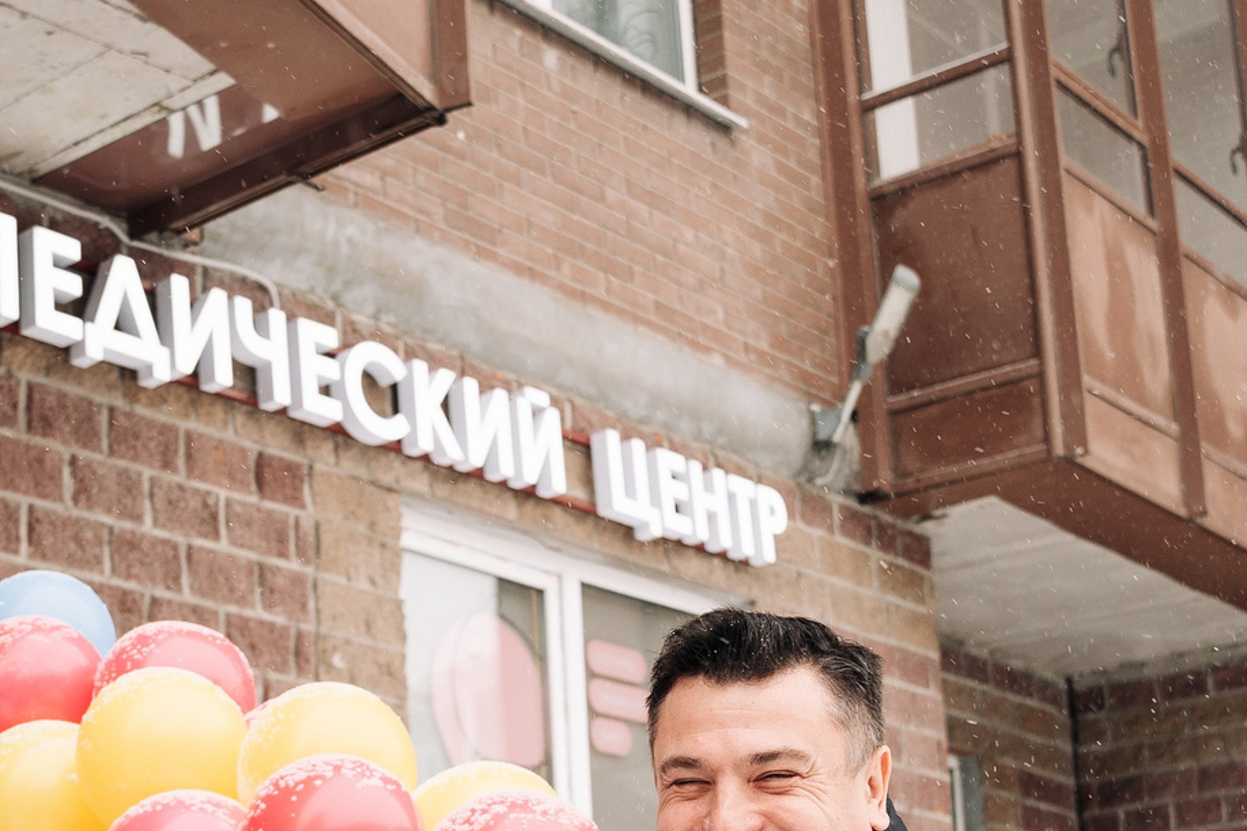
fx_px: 2320
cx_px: 309
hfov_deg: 29.6
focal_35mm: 67
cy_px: 938
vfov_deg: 19.4
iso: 160
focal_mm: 24
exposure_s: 1/200
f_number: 3.2
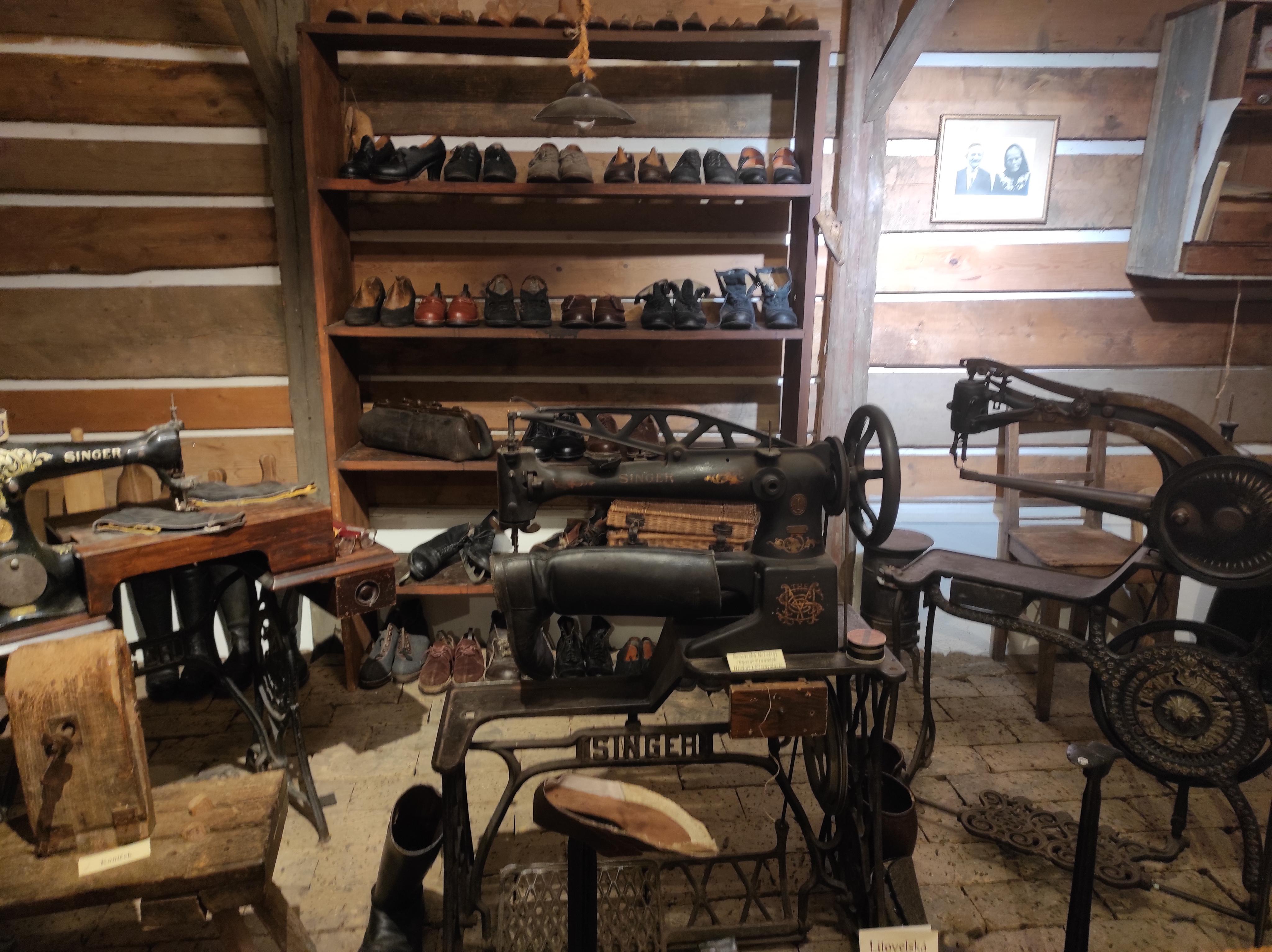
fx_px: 918
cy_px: 476
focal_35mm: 25
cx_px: 636
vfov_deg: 54.8
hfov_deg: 69.4
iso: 180
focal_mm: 5.43
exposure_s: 1/33
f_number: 1.89
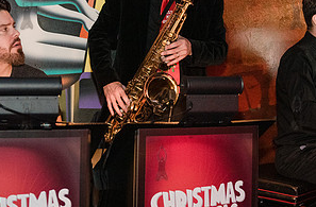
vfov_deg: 16.2
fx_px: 725
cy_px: 46
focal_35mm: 83
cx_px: 178
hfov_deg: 24.6
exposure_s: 1/200
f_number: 2.8
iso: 4000
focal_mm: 40
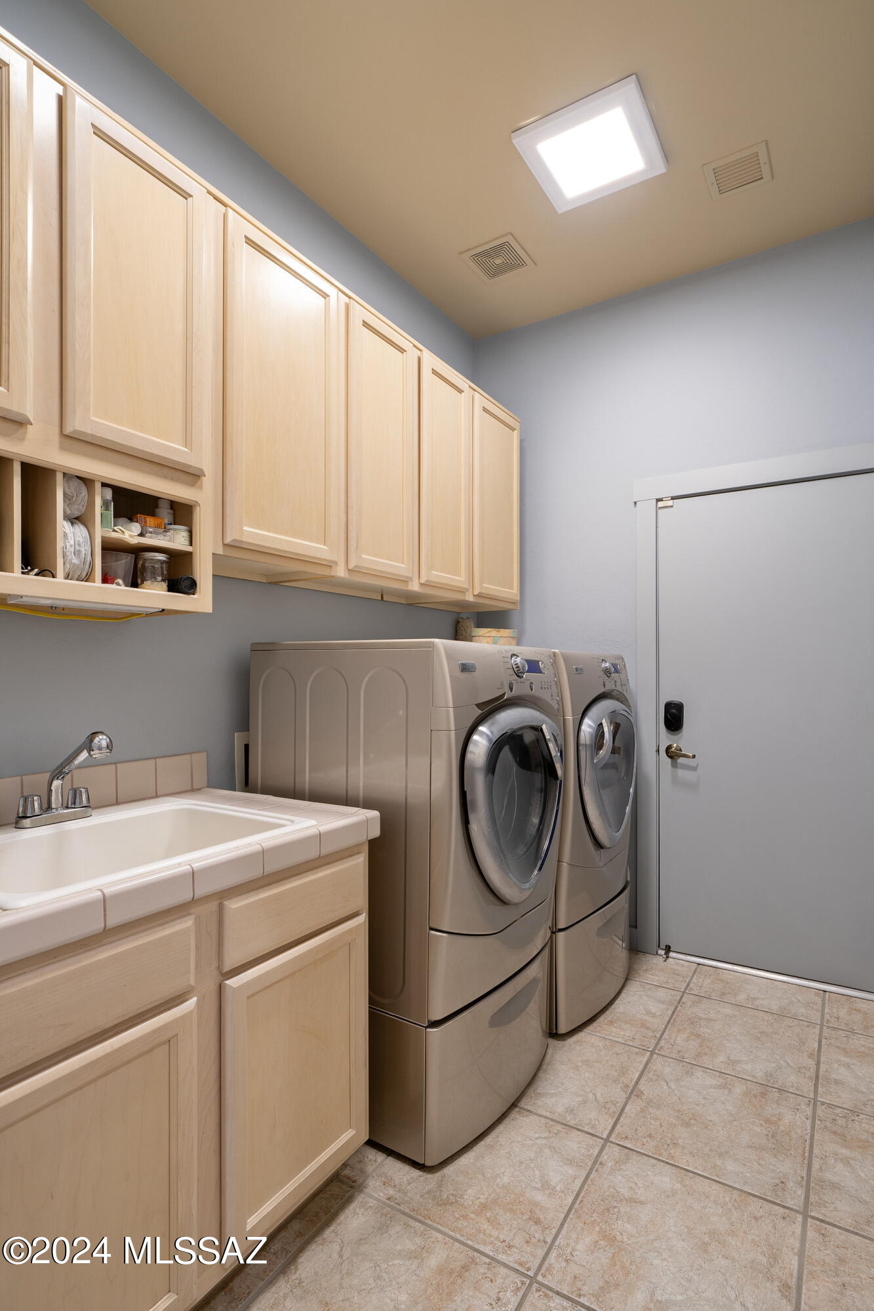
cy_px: 656
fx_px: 583
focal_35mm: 16
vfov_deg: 96.7
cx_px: 437
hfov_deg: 73.7
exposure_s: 1/1.25
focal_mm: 16
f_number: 9
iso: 200
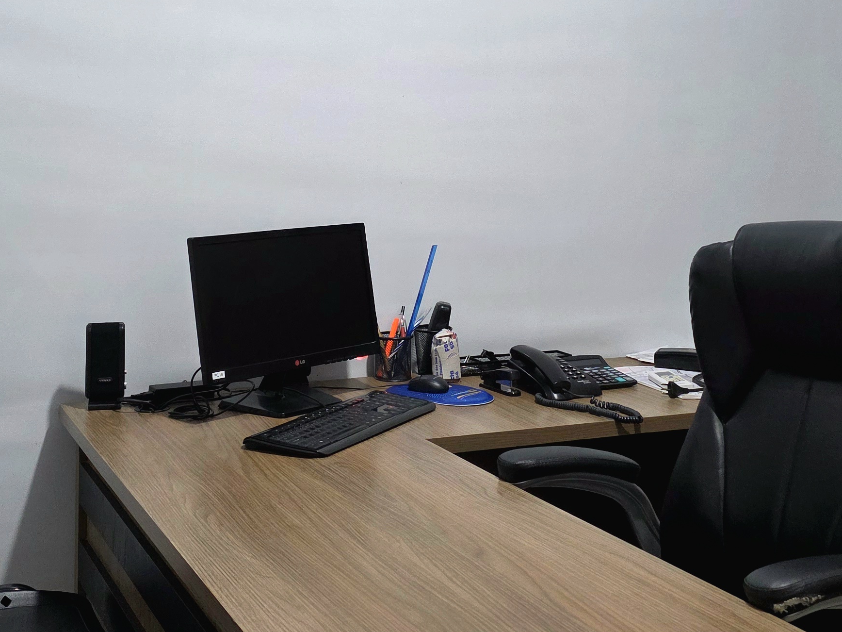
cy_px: 124
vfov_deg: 27.0
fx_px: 1289
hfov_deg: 36.2
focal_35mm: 53
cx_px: 394
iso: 250
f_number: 1.7
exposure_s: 1/120
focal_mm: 6.3
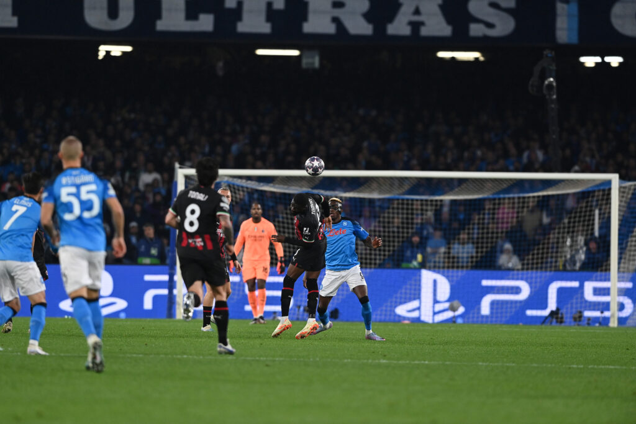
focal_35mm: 400
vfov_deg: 3.4
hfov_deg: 5.2
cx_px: 318
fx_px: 7067
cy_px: 212
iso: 3200
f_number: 4
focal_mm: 400
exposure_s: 1/1600
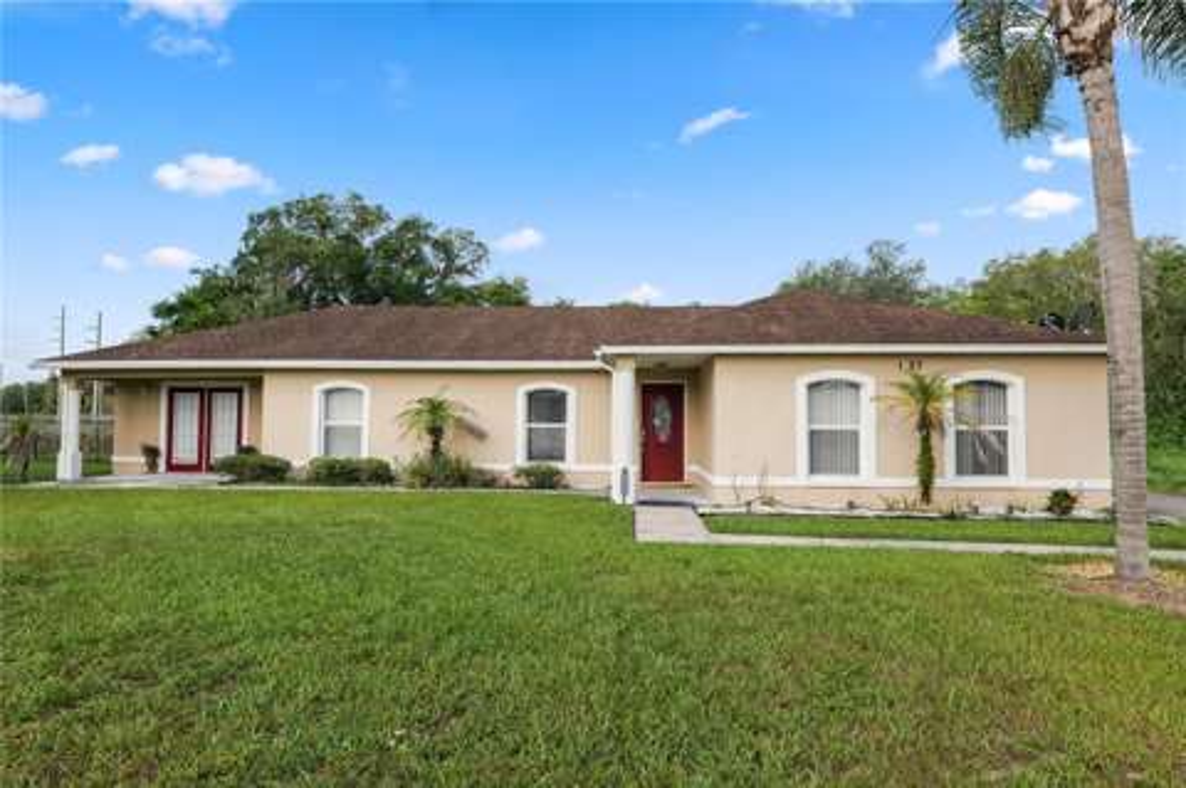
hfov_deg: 81.3
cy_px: 394
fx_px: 691
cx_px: 593
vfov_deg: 59.4
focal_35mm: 21
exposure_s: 1/160
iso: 250
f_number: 11
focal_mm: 21
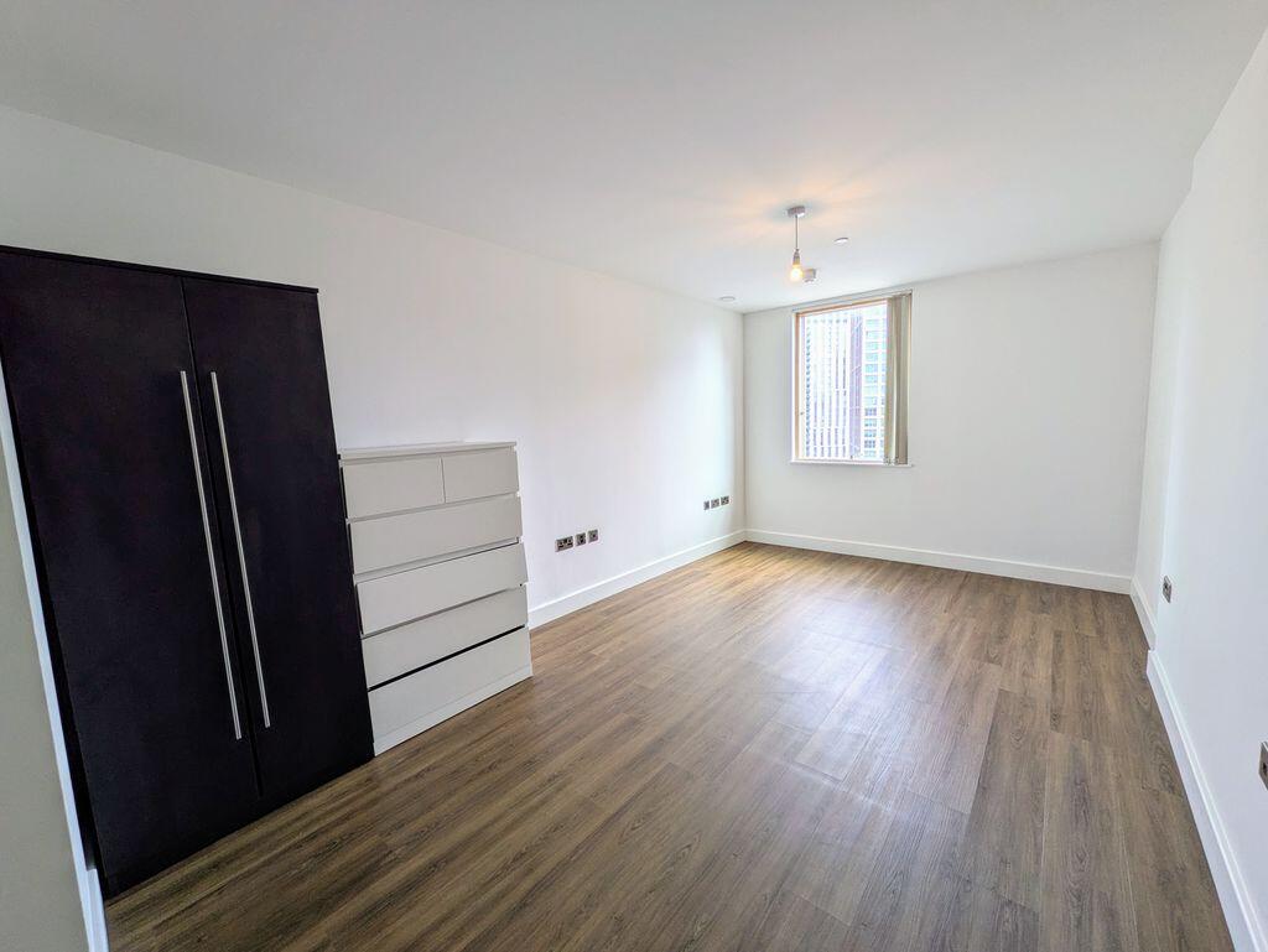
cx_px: 634
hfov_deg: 102.0
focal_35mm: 14
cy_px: 476
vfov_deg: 85.7
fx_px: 513
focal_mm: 1.83
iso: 65
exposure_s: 1/154
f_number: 2.2
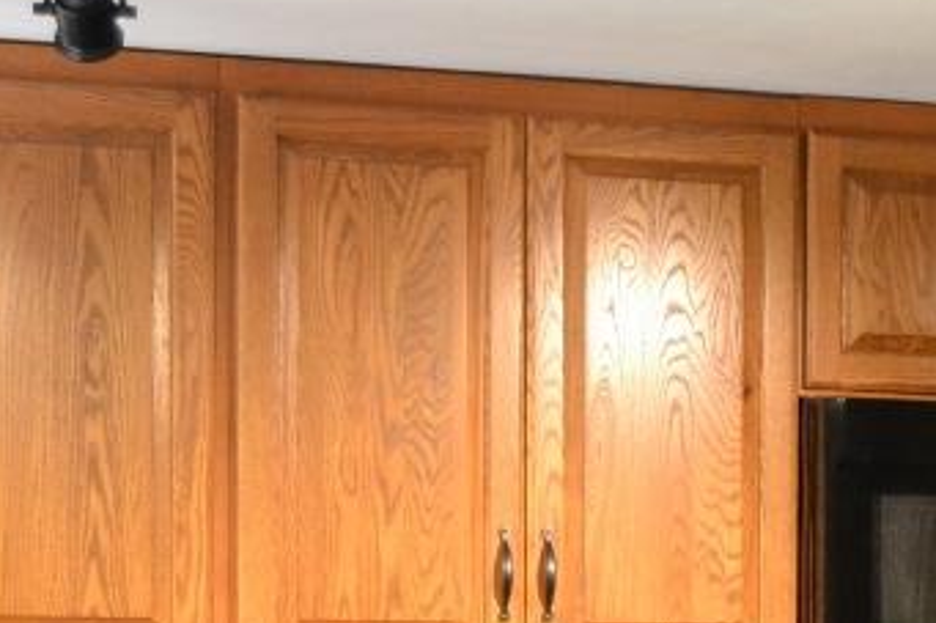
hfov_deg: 14.3
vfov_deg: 9.9
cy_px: 866
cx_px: 1337
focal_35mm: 135
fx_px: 3508
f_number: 3.8
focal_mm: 24
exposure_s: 1/60
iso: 2000
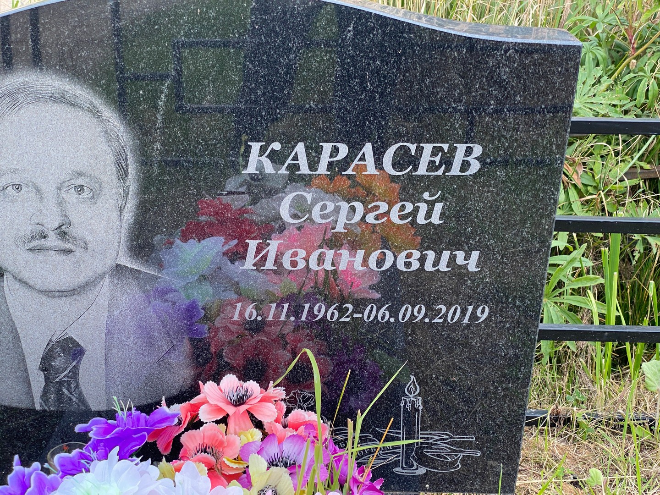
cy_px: 248
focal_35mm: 52
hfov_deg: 36.8
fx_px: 991
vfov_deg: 28.0
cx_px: 330
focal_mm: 6
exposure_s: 1/146
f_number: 2
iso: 20
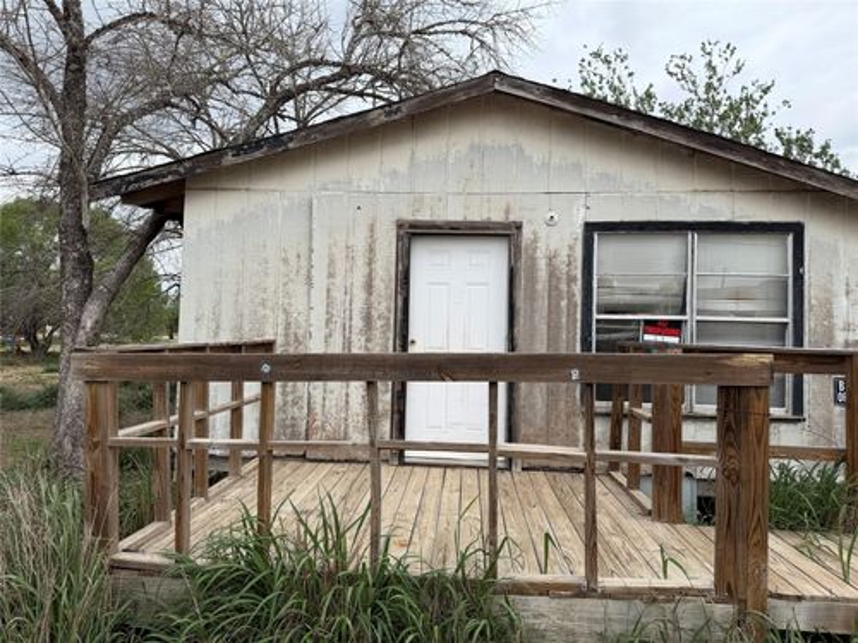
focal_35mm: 24
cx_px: 429
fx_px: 595
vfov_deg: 56.8
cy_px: 322
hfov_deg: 71.6
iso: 80
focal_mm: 6.76
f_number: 1.78
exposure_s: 1/3584
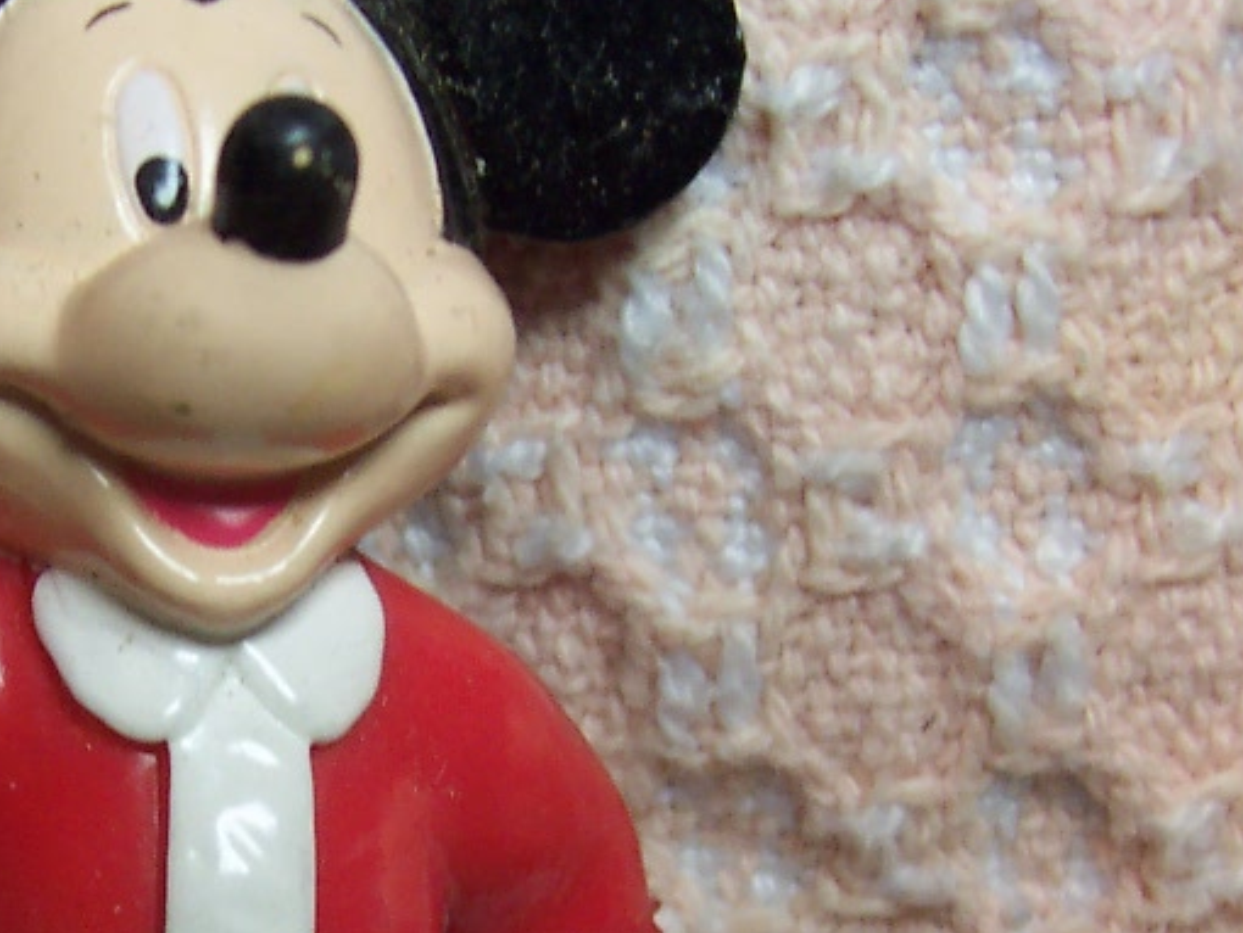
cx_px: 292
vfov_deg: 16.8
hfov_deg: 22.3
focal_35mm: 87
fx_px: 3125
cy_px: 836
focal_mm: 5.6
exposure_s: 1/60
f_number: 2.8
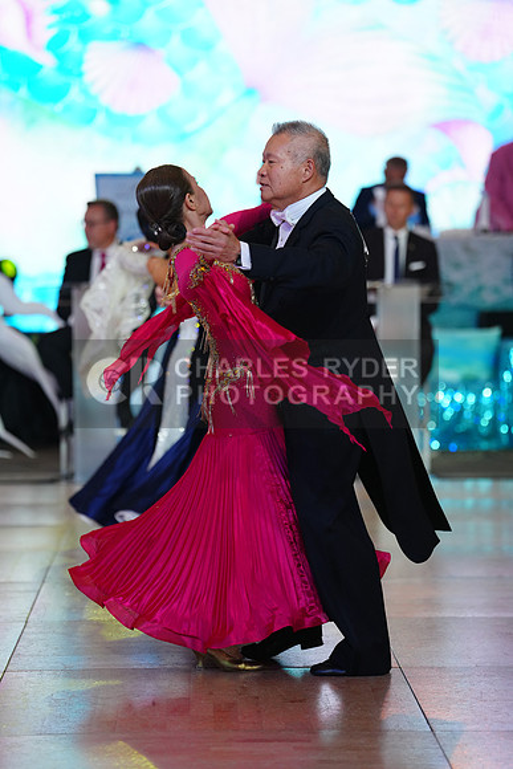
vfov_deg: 14.9
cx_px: 256
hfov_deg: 9.9
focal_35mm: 138
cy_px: 384
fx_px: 2948
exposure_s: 1/500
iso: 1250
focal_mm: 138
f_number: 2.8
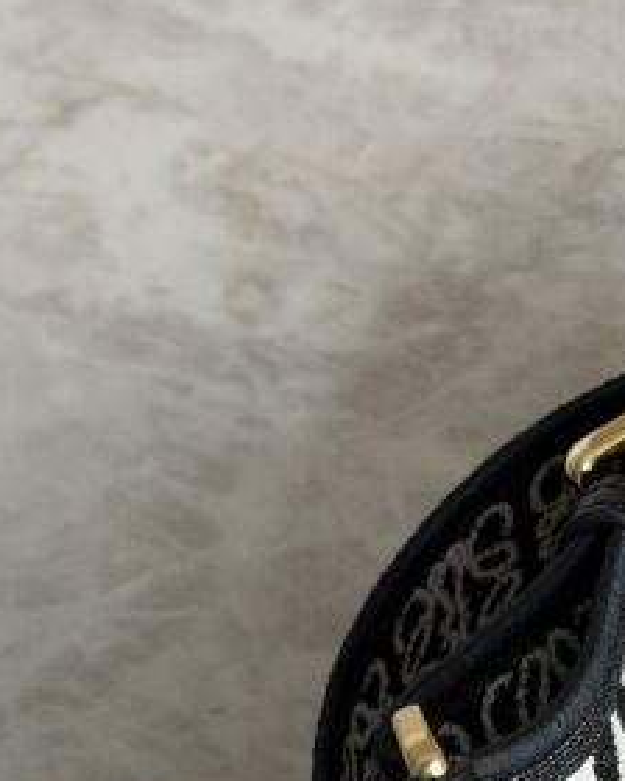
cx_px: 723
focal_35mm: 134
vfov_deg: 13.9
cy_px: 948
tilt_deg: -56.0
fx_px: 3098
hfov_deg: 11.3
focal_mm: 6.76
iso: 64
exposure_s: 1/60
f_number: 1.78
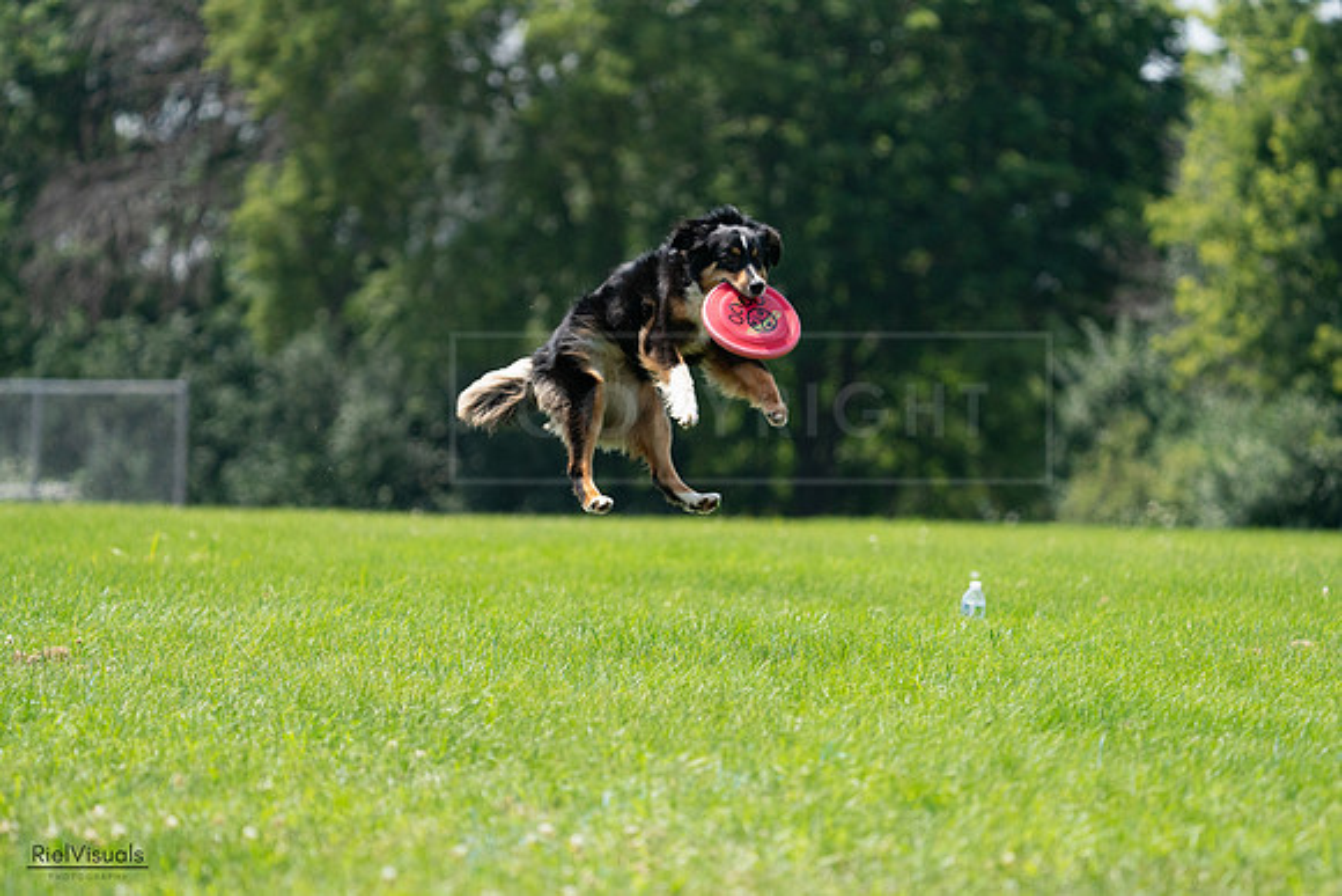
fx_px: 10328
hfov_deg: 7.4
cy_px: 448
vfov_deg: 5.0
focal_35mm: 277
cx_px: 671
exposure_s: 1/4000
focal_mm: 277
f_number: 5.6
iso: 1600
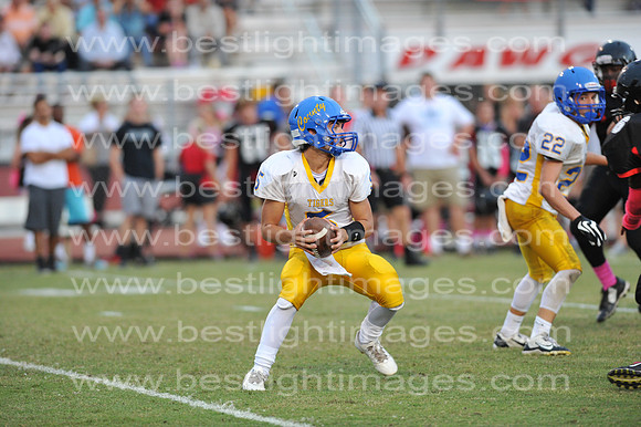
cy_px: 214
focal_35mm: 300
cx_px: 320
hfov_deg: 6.9
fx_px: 5338
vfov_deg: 4.6
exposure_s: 1/500
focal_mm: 300
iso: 2500
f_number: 4
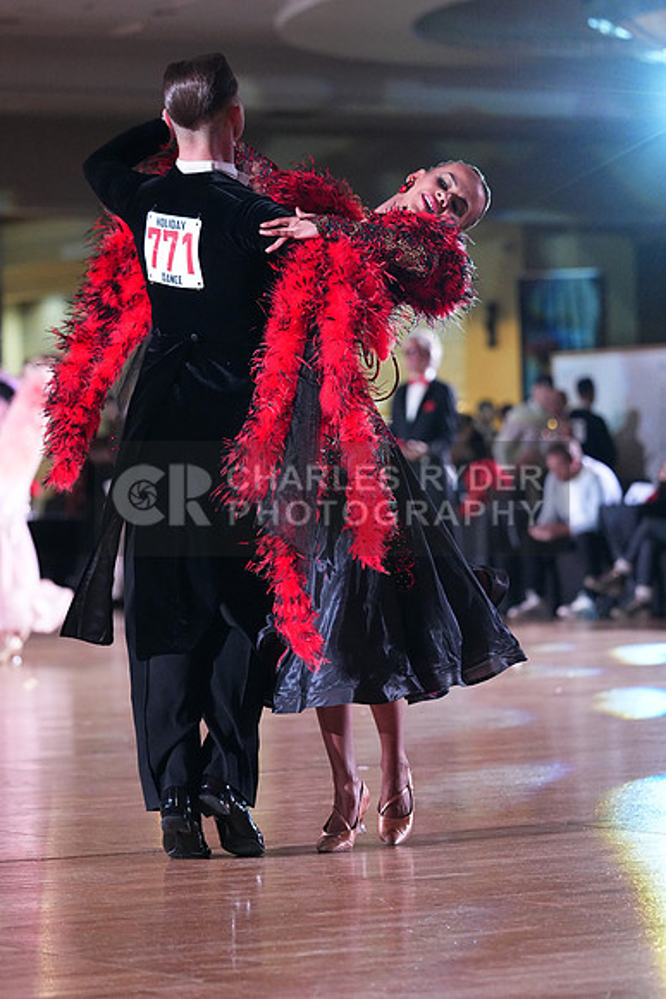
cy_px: 500
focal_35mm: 143
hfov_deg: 9.6
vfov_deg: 14.3
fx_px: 3966
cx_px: 333
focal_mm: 143
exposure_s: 1/400
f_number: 4
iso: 8000
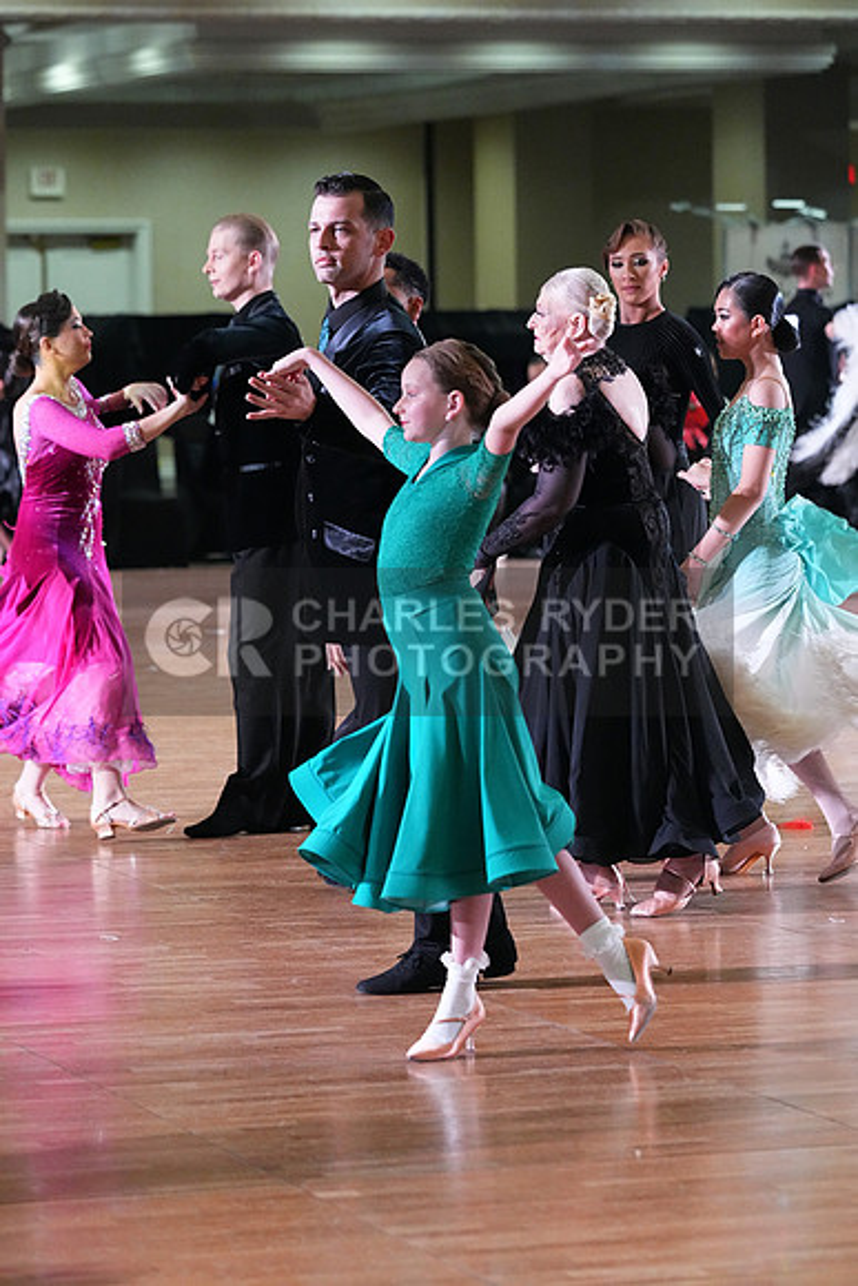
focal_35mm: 145
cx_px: 429
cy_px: 643
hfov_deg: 9.5
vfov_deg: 14.2
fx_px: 5180
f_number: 5
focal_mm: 145
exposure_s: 1/400
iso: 10000
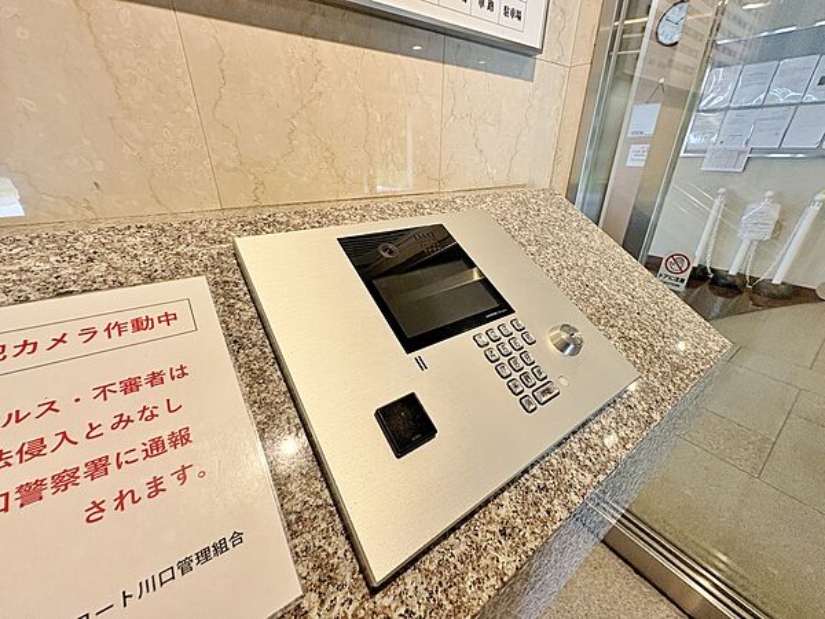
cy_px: 310
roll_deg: -1.1
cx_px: 412
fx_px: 334
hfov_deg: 102.1
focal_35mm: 14
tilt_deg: -24.9
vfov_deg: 85.7
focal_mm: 2.22
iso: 125
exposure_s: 1/50
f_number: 2.2
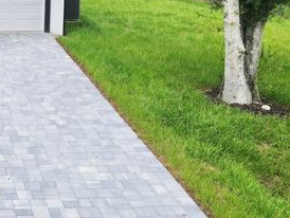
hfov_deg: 30.6
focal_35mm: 56
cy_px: 53
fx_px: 470
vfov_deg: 25.8
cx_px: -31
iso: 100
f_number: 2.8
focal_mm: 4.5
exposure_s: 1/667
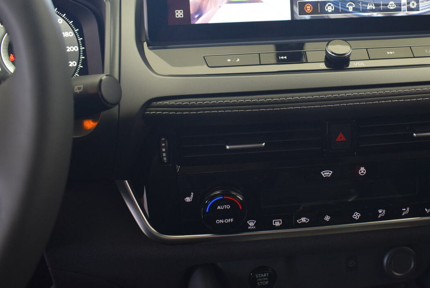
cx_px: 301
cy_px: 98
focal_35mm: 46
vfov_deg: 29.1
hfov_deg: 41.9
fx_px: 550
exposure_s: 1/60
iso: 1000
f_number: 3.5
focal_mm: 20
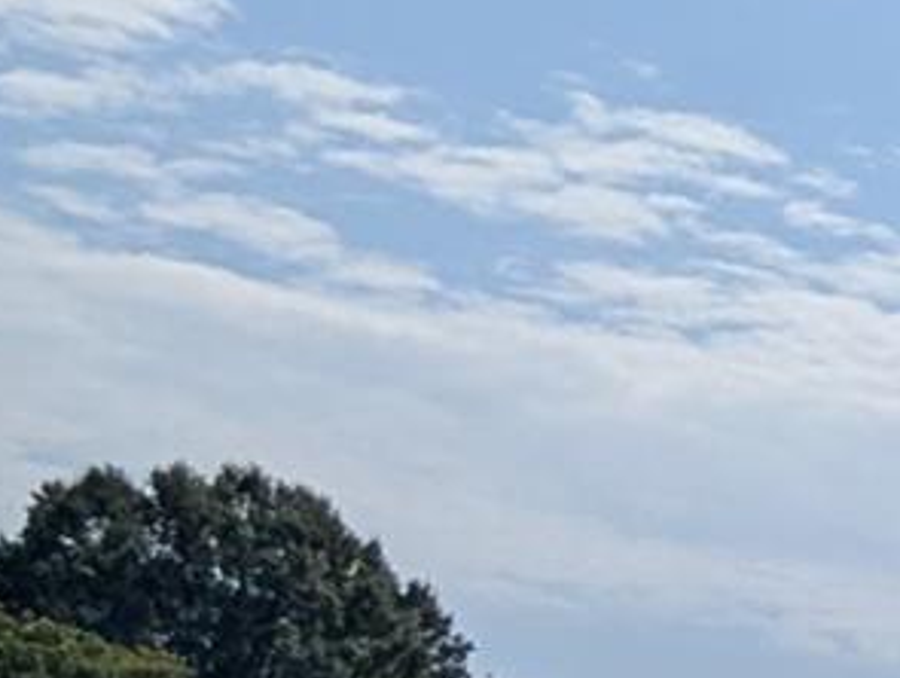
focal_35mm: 83
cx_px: 2163
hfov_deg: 14.7
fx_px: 2161
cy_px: 1145
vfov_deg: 15.7
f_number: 1.7
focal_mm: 2.02
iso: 55
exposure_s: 1/5848
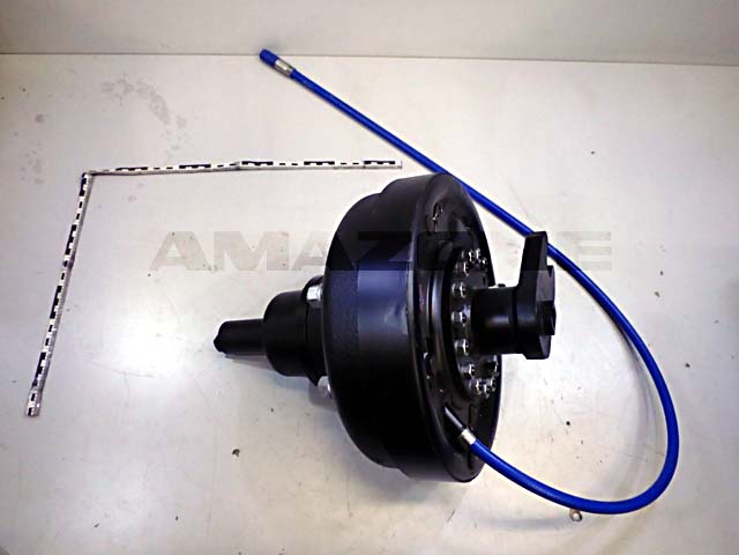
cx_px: 370
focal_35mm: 28
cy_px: 278
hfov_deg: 63.4
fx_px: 598
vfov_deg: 49.7
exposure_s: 1/125
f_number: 3.9
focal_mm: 5
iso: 800
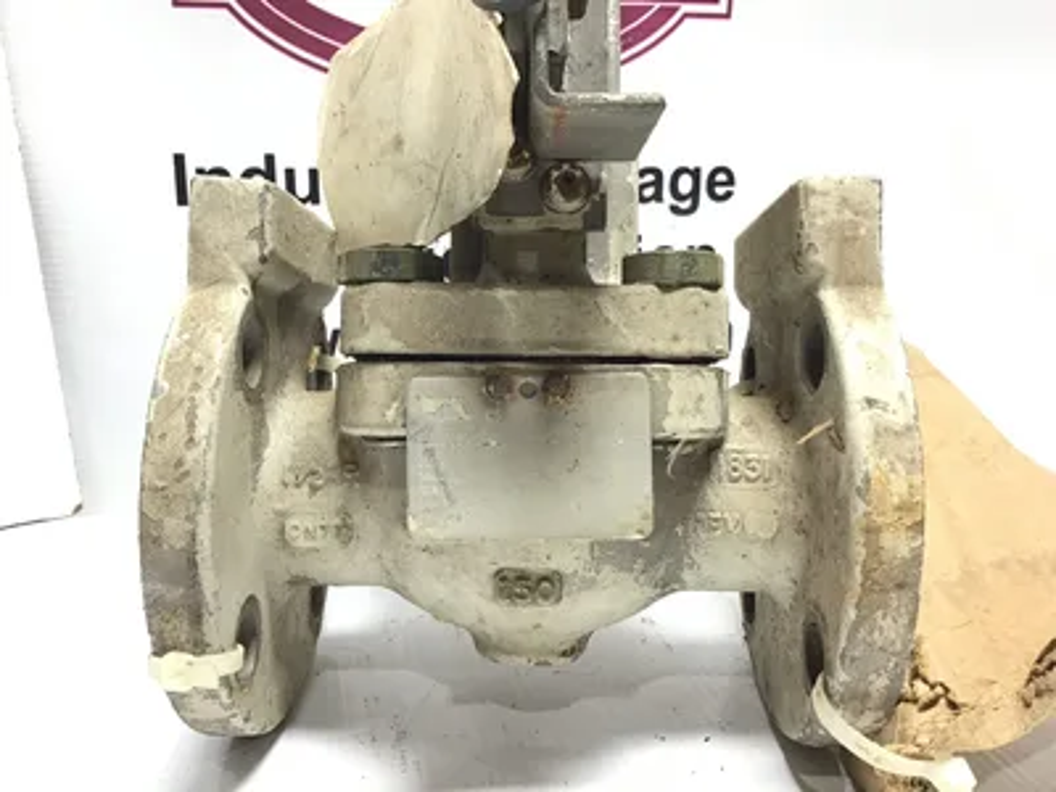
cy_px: 396
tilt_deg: -14.3
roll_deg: +0.6
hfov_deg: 58.4
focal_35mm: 31
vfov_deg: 45.4
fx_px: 946
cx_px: 528
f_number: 2.4
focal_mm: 3.3
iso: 25
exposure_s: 1/33
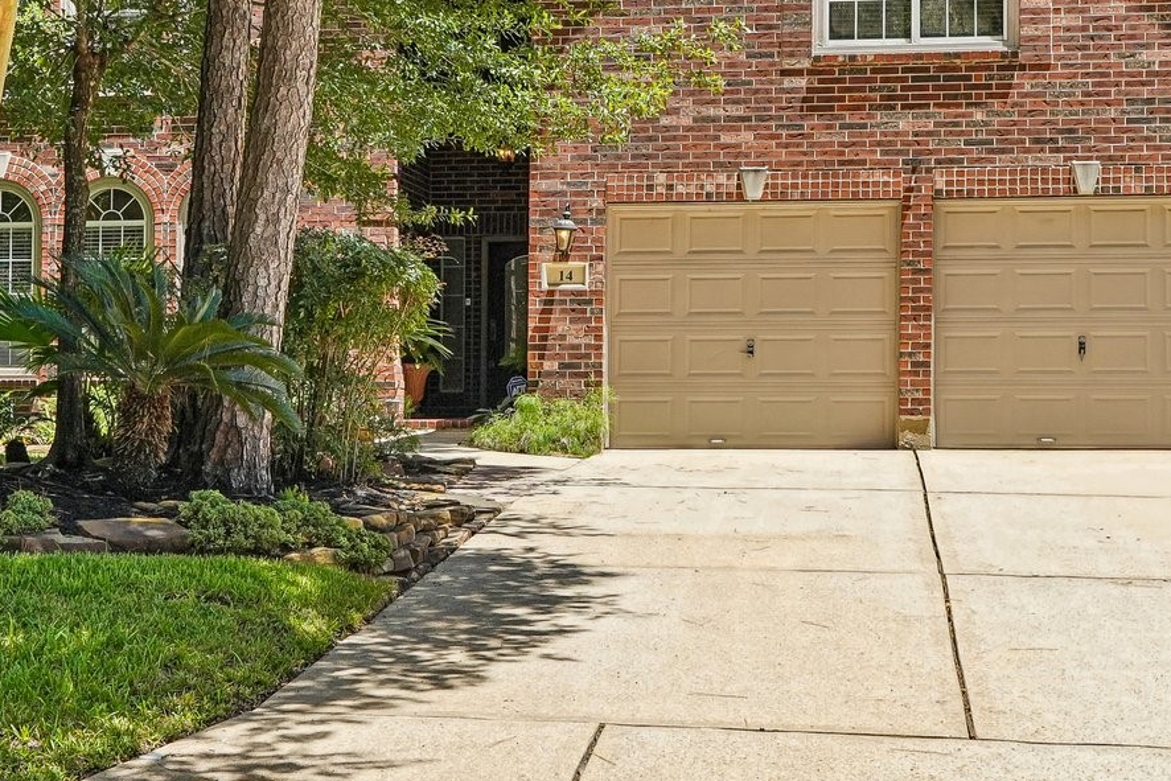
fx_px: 2180
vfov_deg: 20.0
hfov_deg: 30.1
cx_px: 535
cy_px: 125
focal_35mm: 67
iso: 500
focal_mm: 29
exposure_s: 1/500
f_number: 8
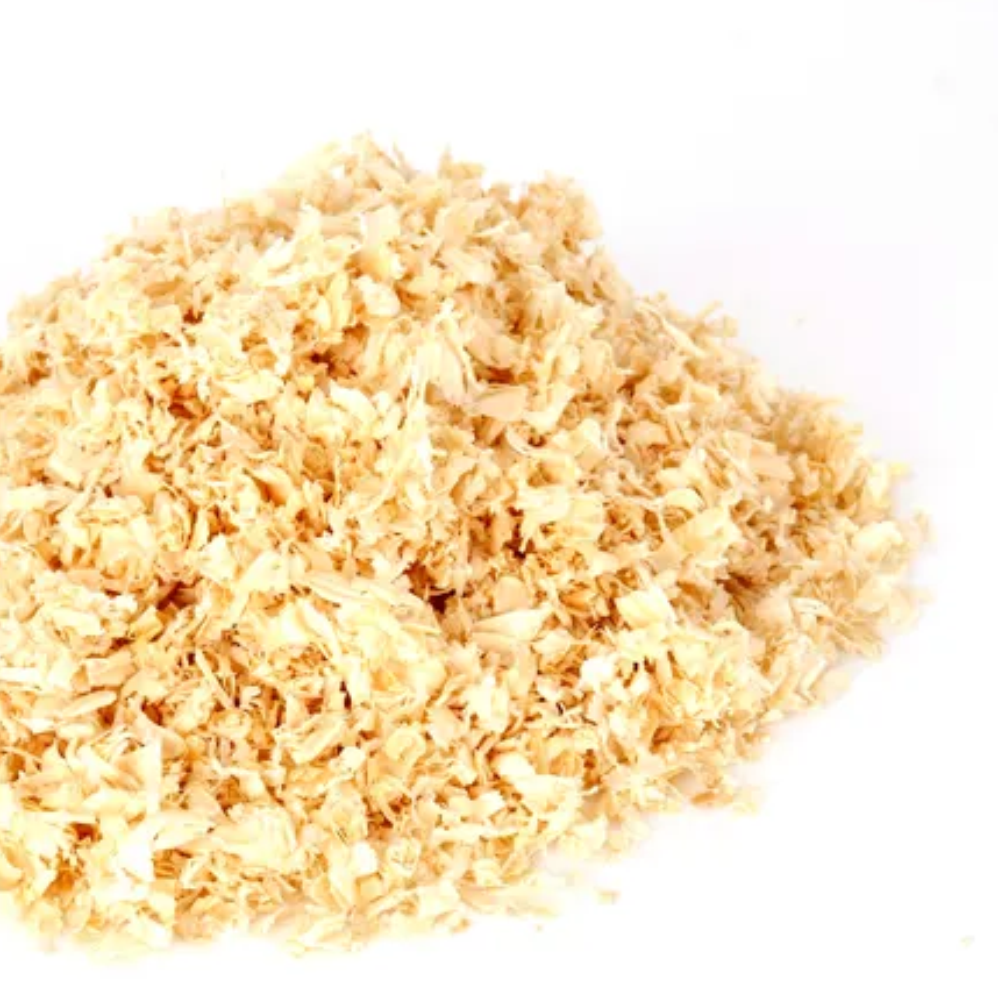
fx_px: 5049
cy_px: 606
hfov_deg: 11.3
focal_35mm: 155
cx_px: 323
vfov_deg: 11.3
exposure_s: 1/60
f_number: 16
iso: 100
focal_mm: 65
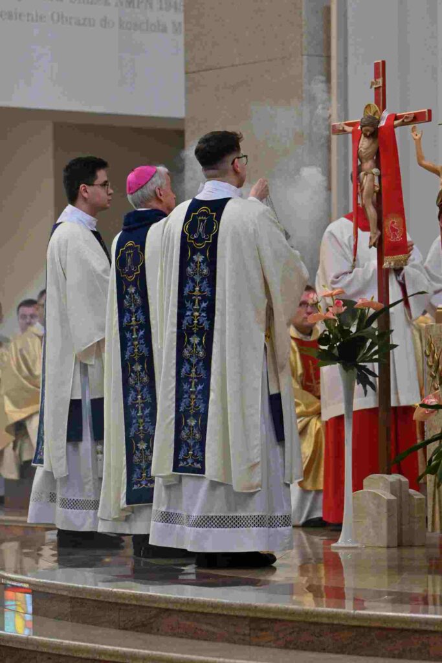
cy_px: 332
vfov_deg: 13.7
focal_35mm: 150
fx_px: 2761
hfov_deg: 9.2
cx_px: 221
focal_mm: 100
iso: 800
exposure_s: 1/250
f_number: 2.8
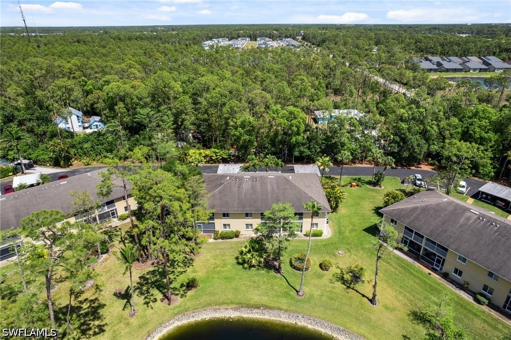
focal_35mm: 22
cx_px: 256
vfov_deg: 57.2
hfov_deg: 78.6
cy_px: 170
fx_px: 312
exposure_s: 1/1600
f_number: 2.8
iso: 100
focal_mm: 8.38
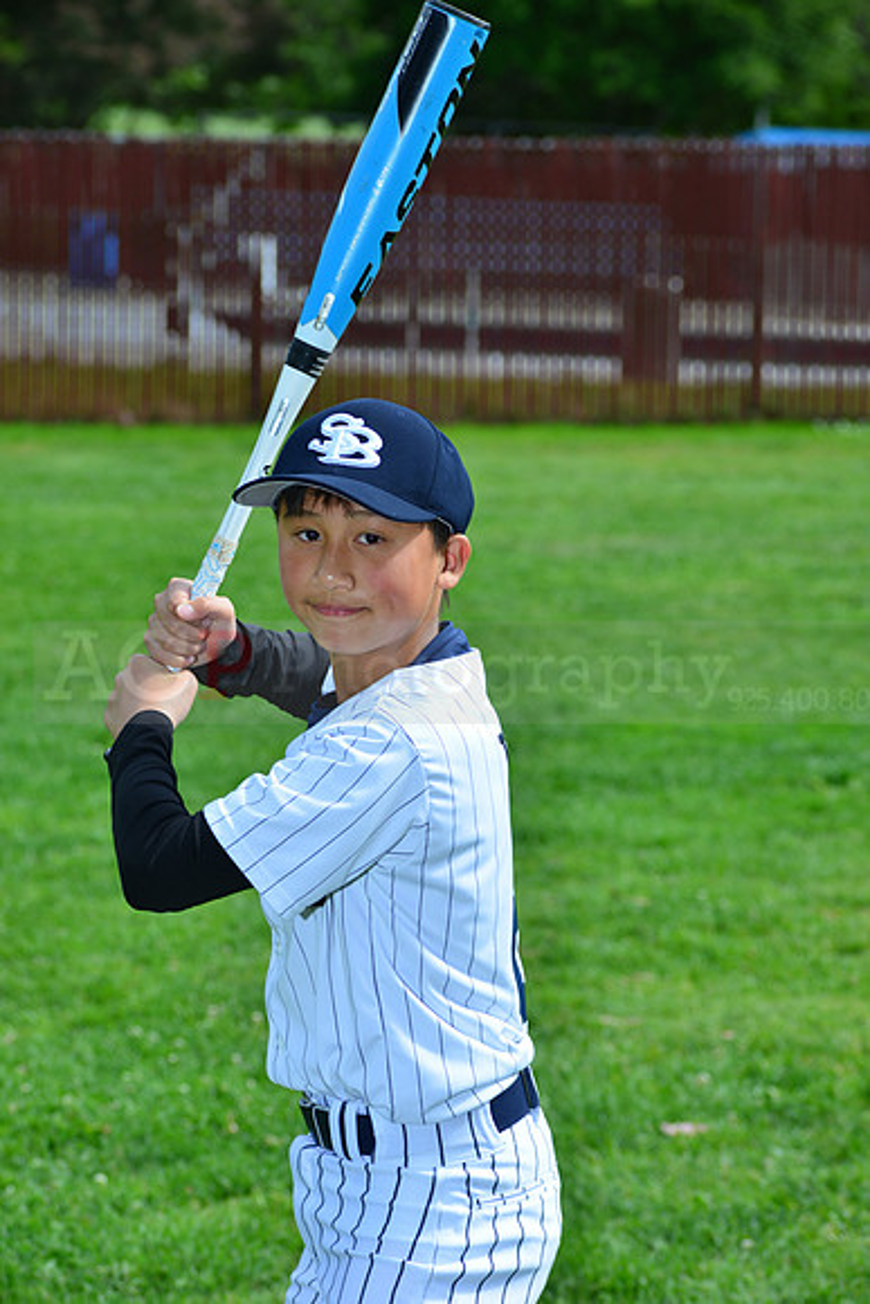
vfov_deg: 16.4
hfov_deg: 11.0
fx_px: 4528
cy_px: 652
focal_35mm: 125
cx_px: 435
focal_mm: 125
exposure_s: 1/200
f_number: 9
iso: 160
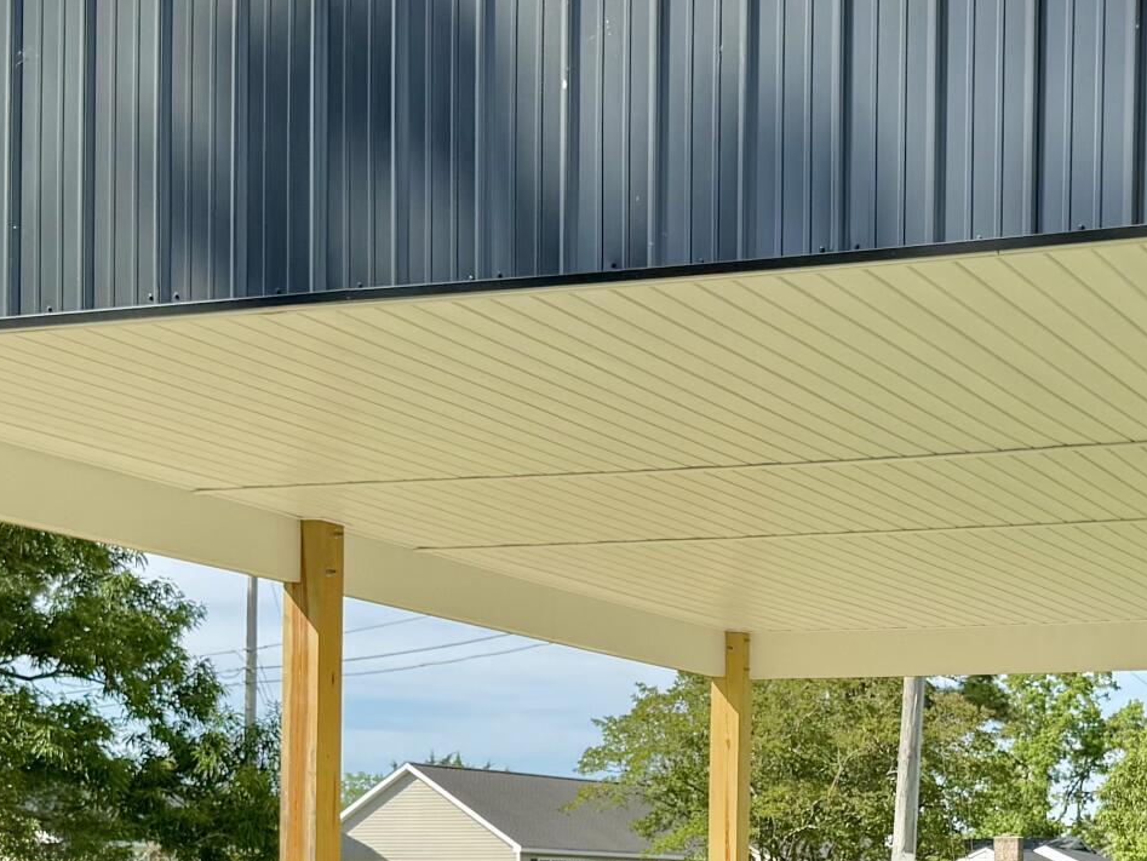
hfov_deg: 25.3
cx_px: 893
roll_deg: -1.1
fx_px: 2519
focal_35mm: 76
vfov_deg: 18.7
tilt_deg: +0.1
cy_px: 932
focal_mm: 6.76
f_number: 1.78
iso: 80
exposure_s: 1/2703
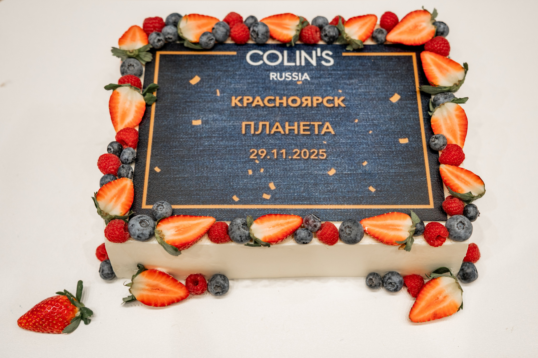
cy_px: 181
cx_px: 289
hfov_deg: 42.3
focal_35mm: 47
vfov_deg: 28.9
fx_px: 695
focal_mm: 41
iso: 500
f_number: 3.5
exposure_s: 1/400
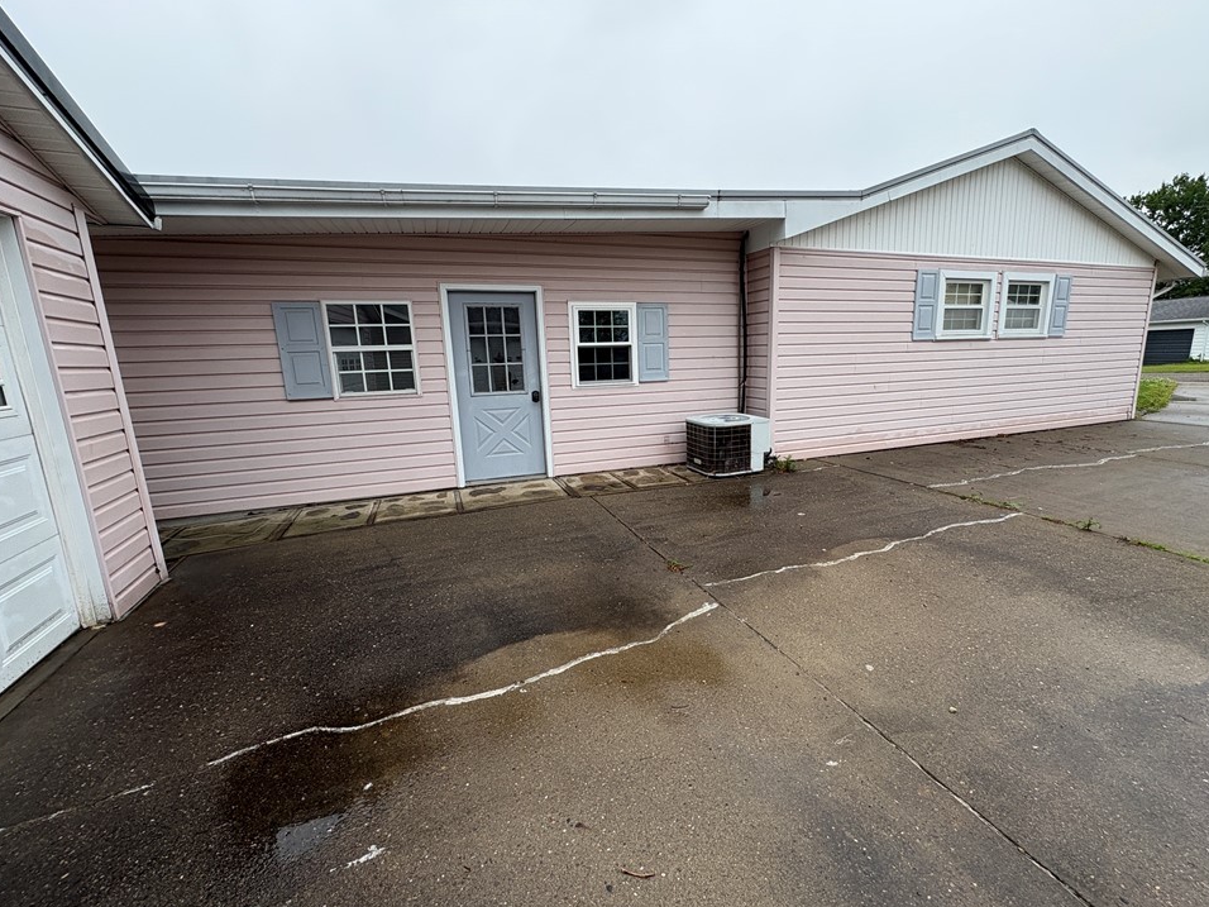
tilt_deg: -9.6
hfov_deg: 98.1
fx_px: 524
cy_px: 454
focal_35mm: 15
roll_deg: +2.9
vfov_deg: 81.7
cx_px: 635
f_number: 2.2
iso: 40
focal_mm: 2.22
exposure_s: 1/202
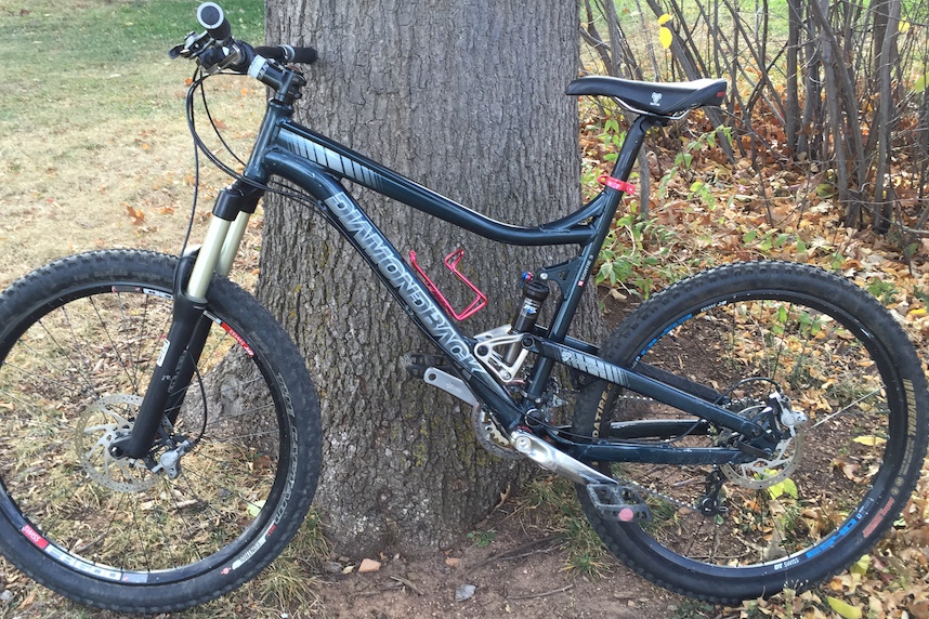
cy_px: 317
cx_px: 440
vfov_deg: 36.9
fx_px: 929
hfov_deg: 53.1
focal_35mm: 36
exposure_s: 1/120
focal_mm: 4.15
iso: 50
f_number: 2.2
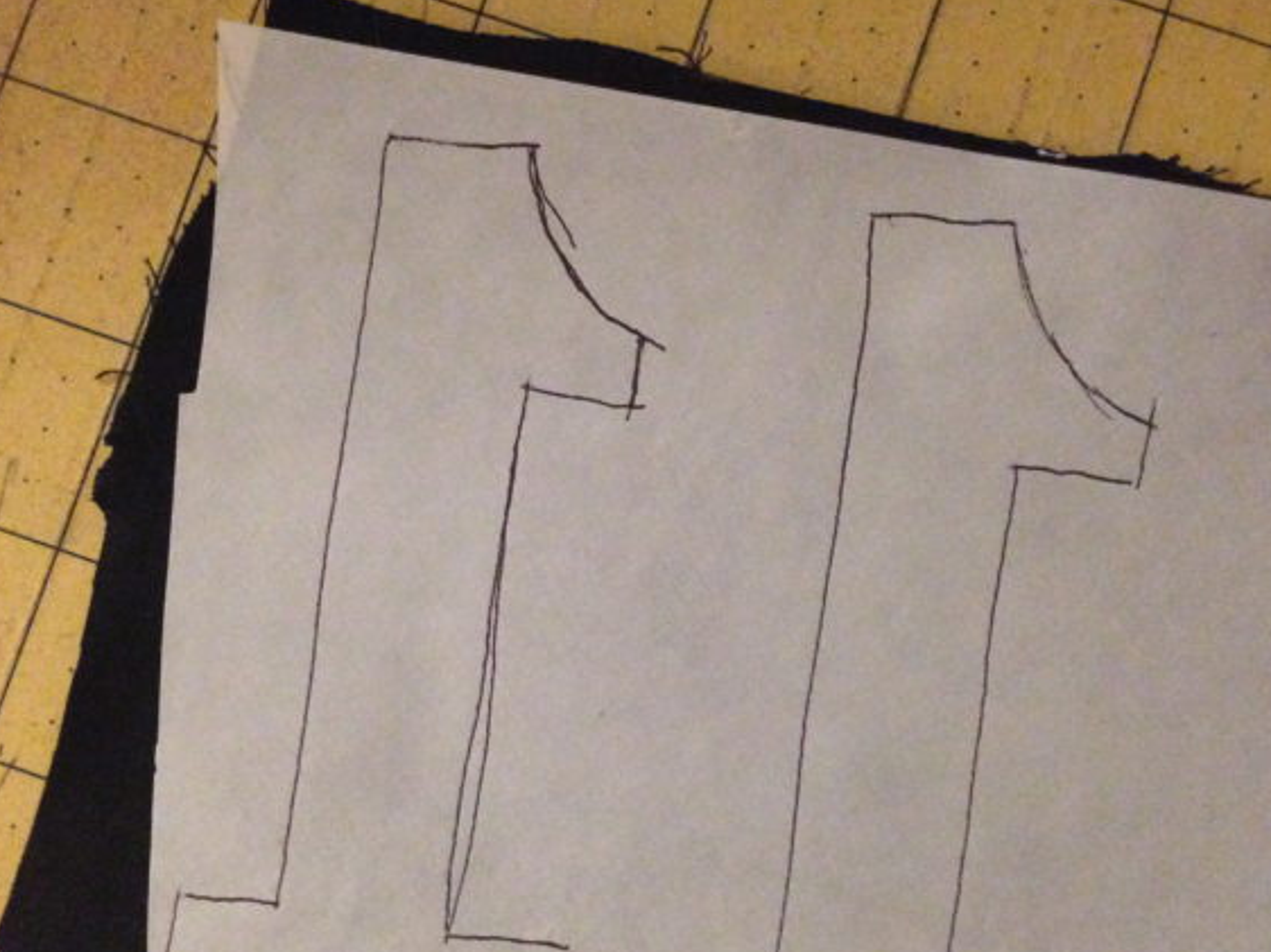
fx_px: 1725
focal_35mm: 47
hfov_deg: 40.4
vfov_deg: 30.7
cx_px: 547
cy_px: 597
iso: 800
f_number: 2.4
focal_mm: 4.12
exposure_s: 1/15
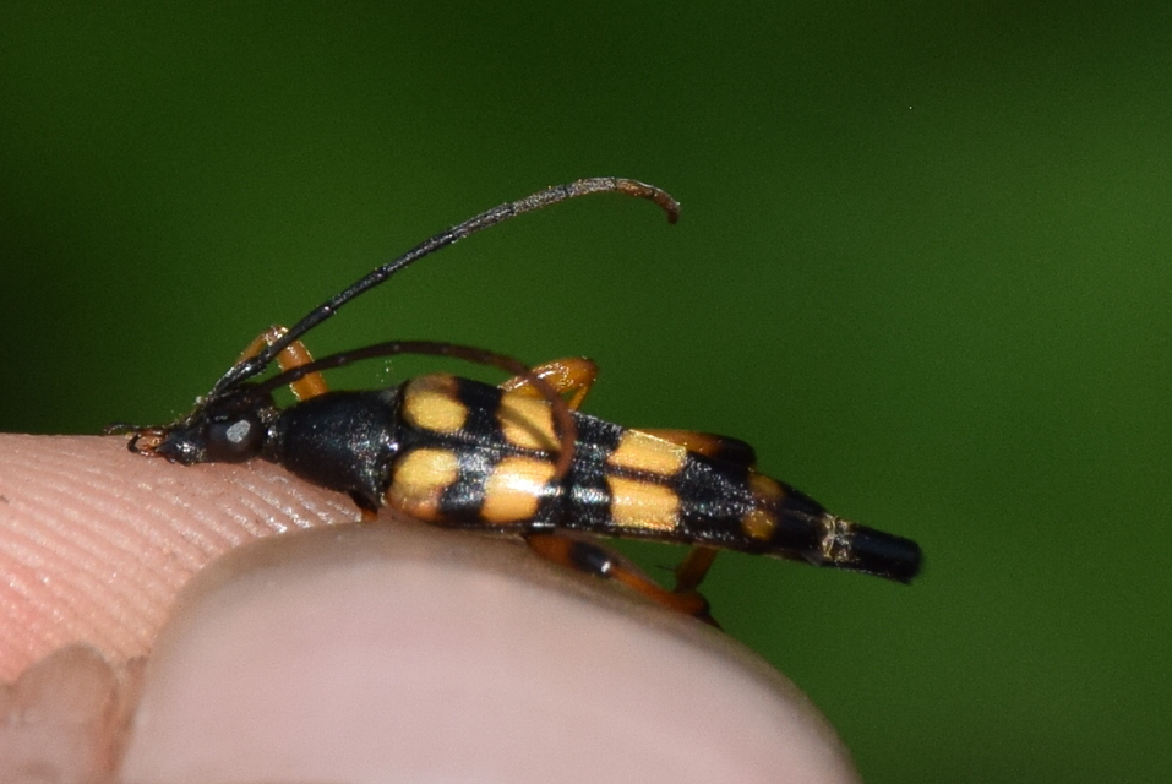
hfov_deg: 9.8
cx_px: 586
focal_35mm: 210
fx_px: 6843
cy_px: 392
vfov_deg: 6.6
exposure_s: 1/200
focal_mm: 140
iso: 400
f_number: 14
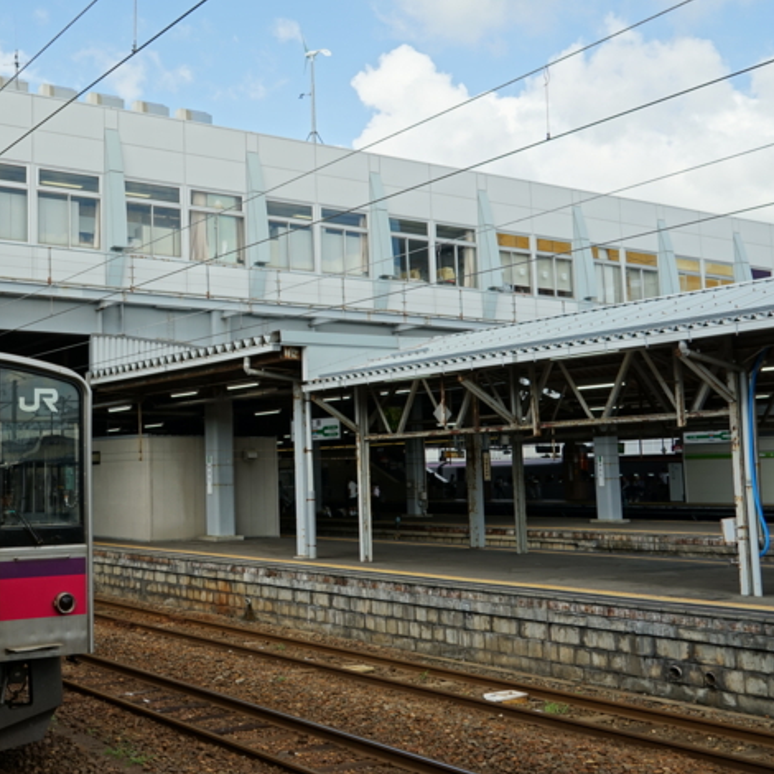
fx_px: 1062
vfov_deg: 40.0
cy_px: 367
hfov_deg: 38.5
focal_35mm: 42
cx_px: 156
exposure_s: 1/90
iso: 100
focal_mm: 29
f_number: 8
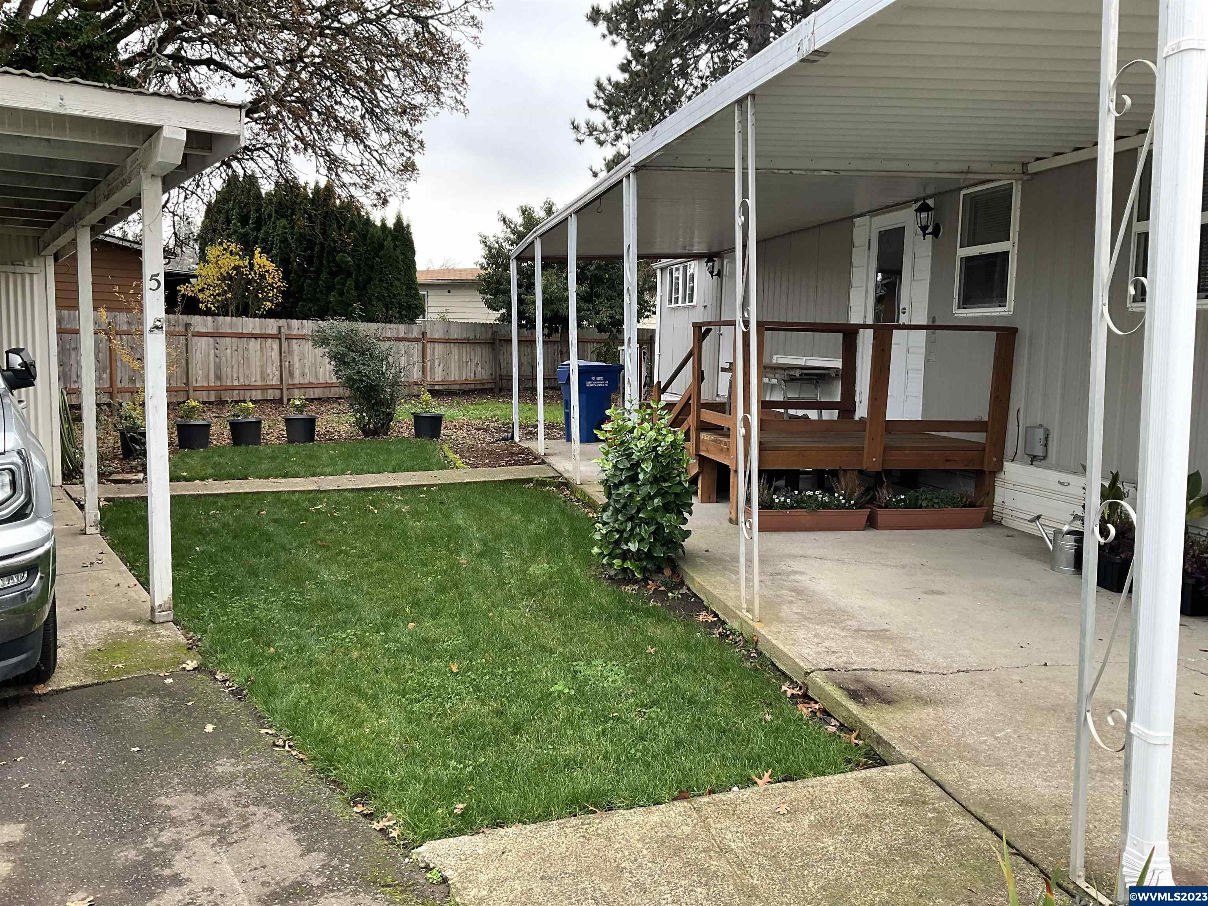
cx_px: 604
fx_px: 1012
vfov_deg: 48.2
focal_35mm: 29
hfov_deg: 61.7
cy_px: 453
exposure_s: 1/163
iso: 32
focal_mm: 3
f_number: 1.8
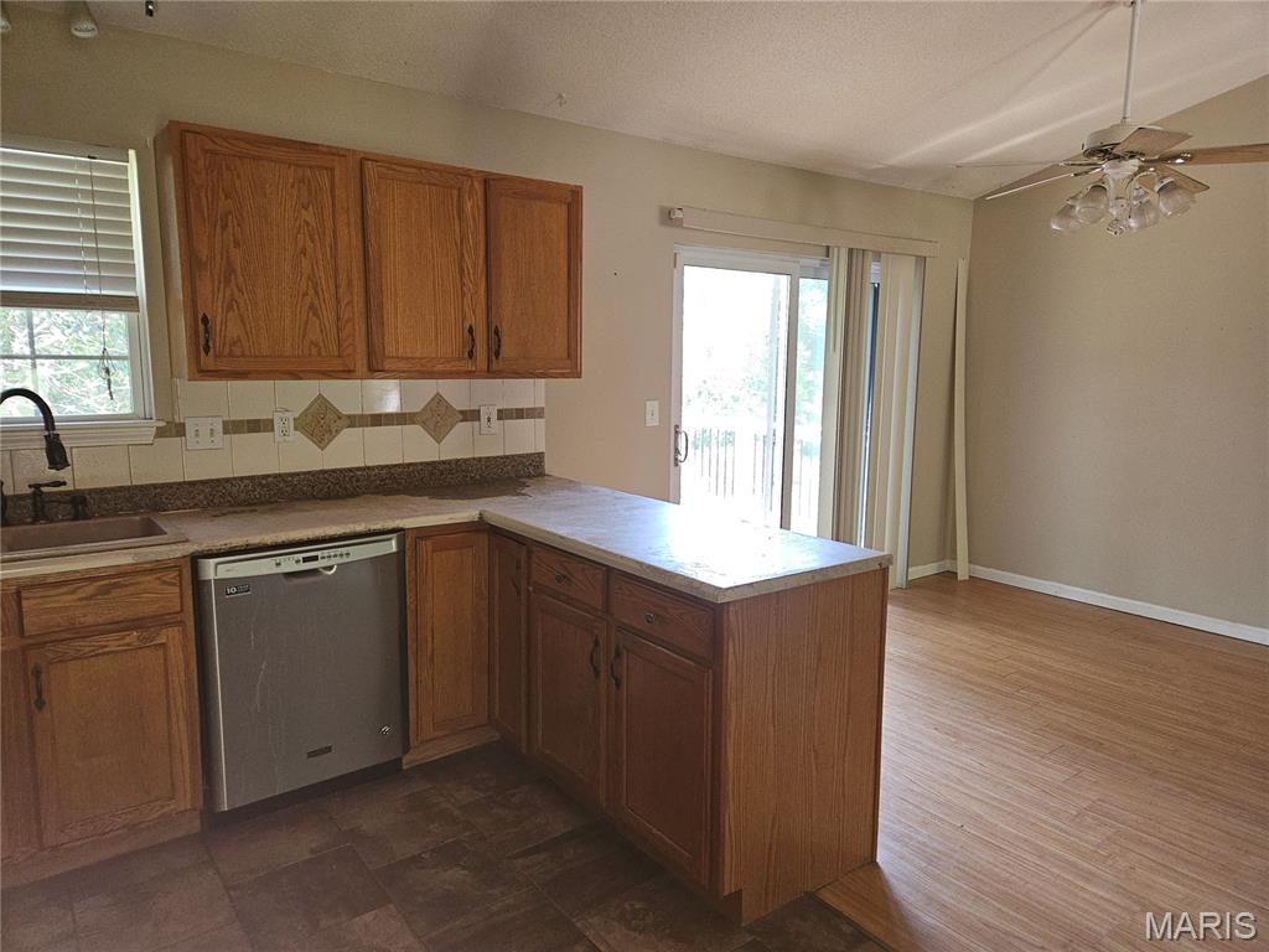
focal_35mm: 23
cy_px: 476
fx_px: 843
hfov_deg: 73.9
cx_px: 634
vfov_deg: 58.9
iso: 100
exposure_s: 1/24
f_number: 1.8
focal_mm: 5.4
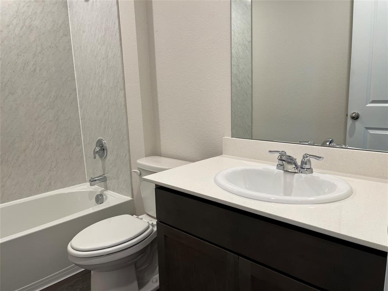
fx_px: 291
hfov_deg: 67.3
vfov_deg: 53.1
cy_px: 146
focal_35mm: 26
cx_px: 194
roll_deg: +1.5
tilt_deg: -11.3
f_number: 1.6
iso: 125
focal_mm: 5.1
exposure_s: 1/120
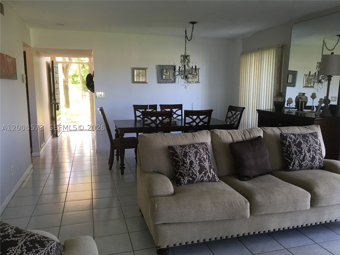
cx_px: 170
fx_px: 285
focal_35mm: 29
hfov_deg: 61.7
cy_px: 128
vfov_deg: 48.2
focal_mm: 4.15
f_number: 2.2
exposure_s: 1/30
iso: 32
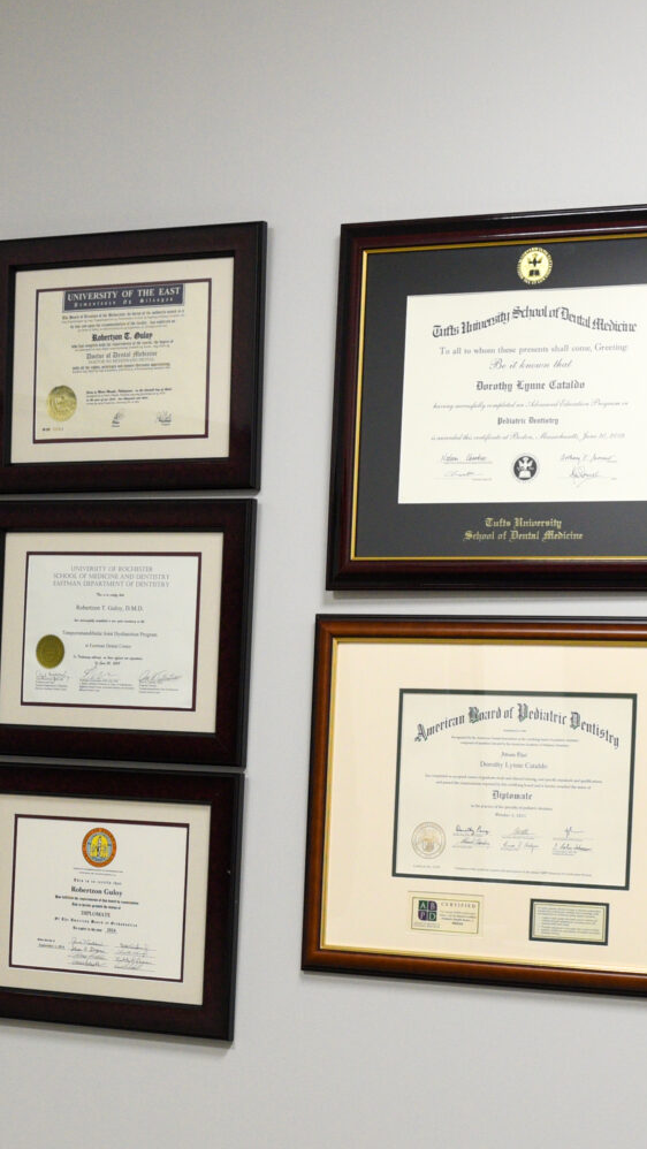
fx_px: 2621
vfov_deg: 24.6
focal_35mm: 86
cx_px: 184
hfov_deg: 14.0
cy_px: 788
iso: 800
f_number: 4
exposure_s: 1/160
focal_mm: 32
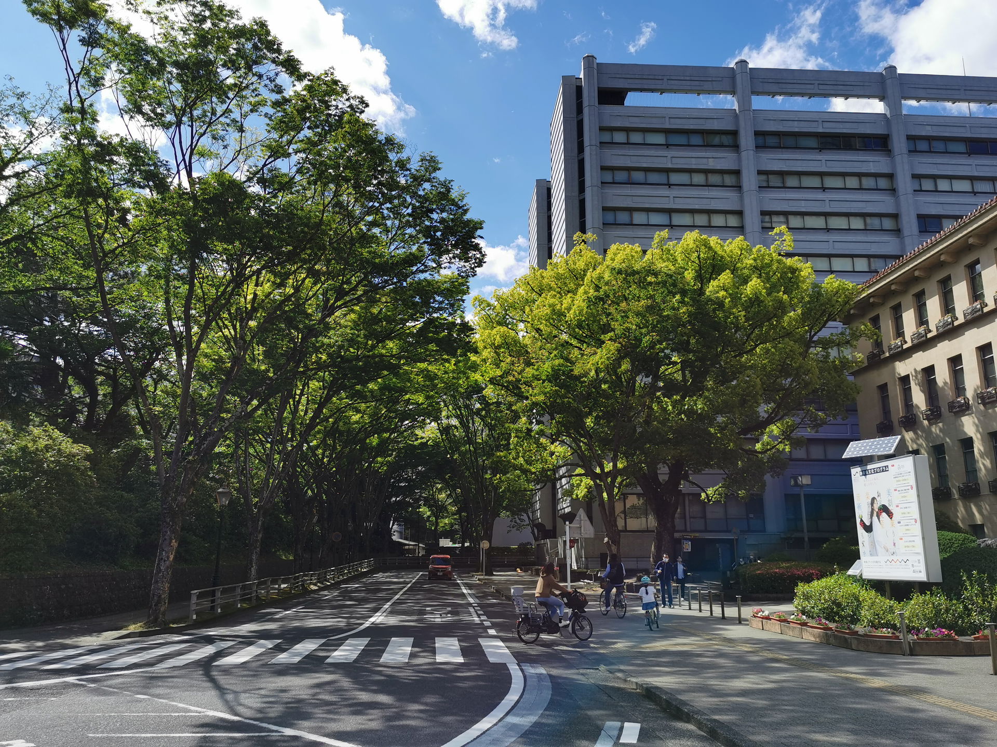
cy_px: 374
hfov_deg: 61.7
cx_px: 498
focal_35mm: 29
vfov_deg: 48.2
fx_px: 835
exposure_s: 1/4902
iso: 50
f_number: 1.6
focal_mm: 5.56
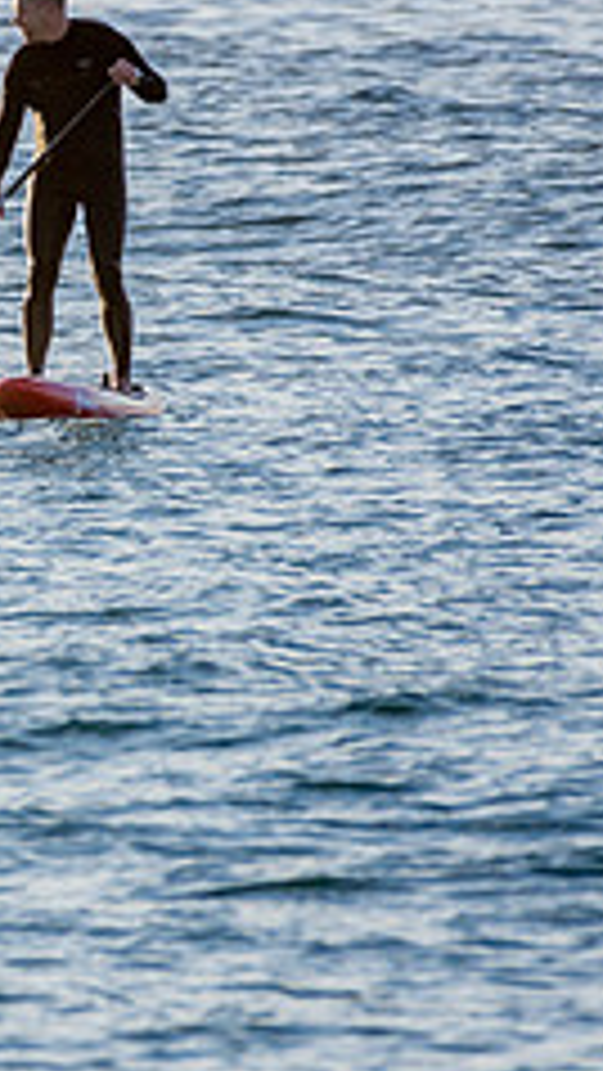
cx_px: -648
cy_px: 227
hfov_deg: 0.6
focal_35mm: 1916
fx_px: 54424
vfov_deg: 1.1
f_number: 5.6
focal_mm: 500
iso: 220
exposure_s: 1/1250
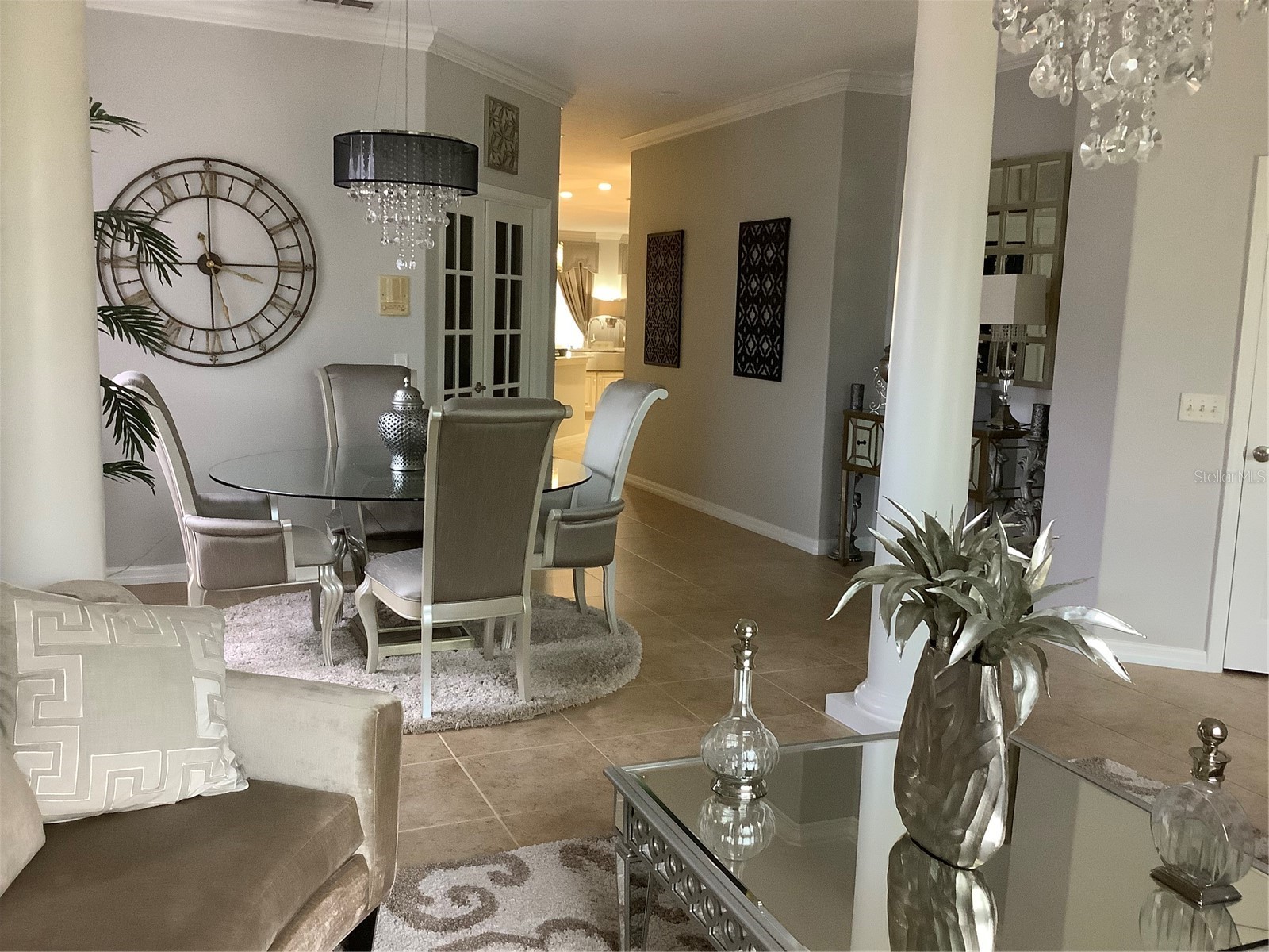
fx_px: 1136
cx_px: 634
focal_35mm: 31
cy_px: 476
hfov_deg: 58.4
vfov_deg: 45.4
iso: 320
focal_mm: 3.3
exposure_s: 1/40
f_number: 2.4
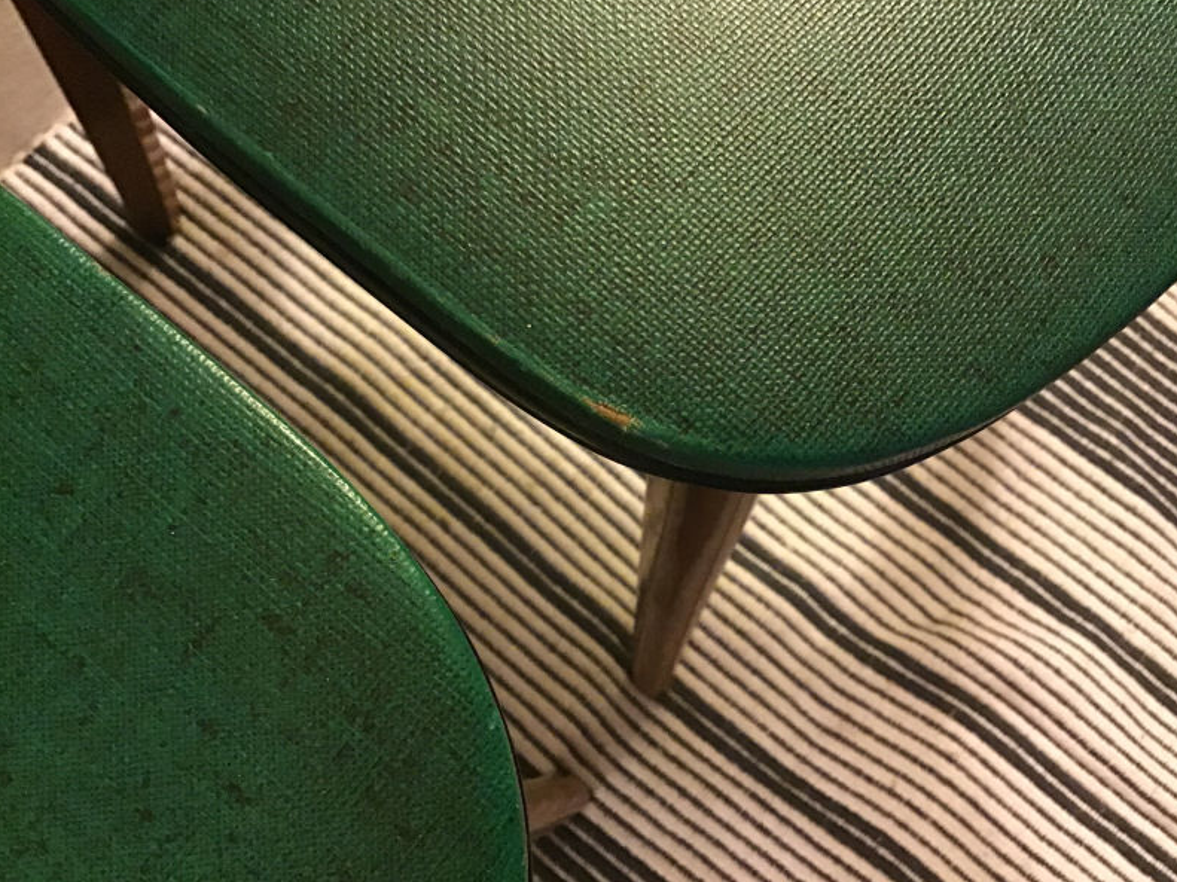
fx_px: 1088
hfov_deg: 56.8
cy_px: 433
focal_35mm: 32
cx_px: 603
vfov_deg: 44.1
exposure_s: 1/17
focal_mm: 3.3
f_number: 2.4
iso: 500
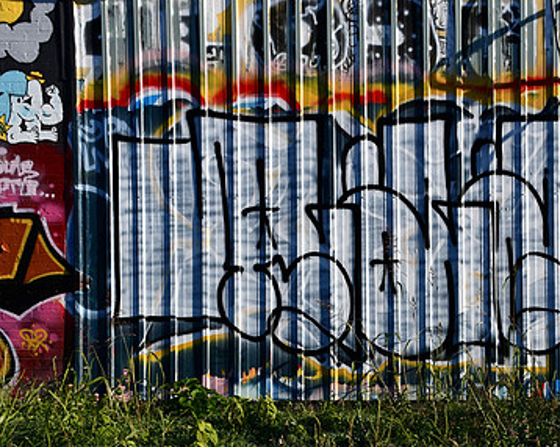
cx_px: 430
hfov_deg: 25.7
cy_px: 234
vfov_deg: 21.0
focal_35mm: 73
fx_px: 1209
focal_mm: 32
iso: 100
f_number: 9
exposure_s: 1/320
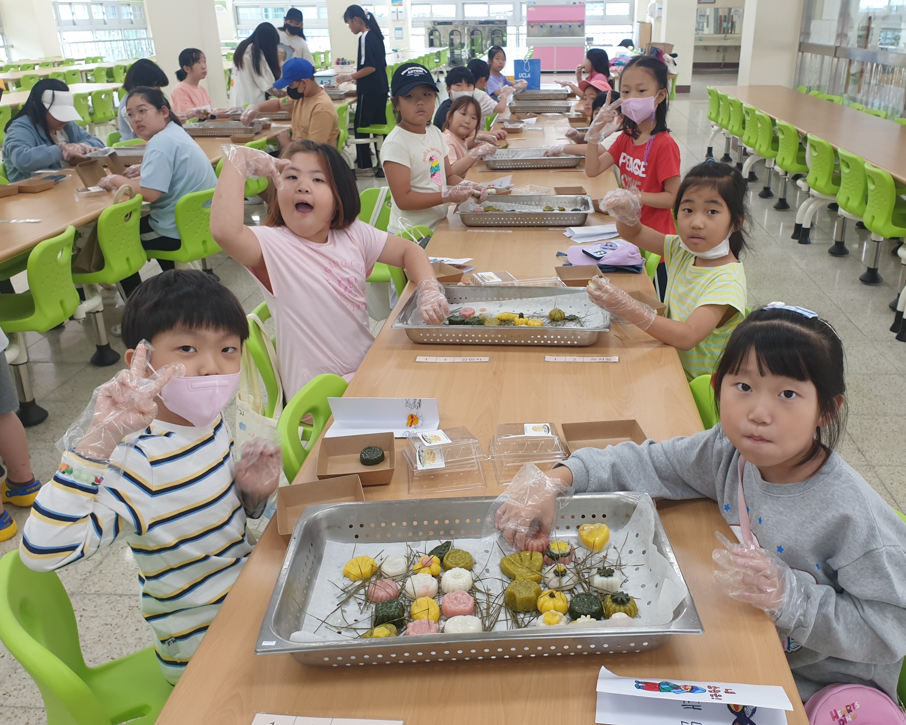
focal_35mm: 28
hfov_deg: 62.1
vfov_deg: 51.5
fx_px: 751
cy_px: 350
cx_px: 498
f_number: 2.4
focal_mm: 4.3
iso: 50
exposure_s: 1/60
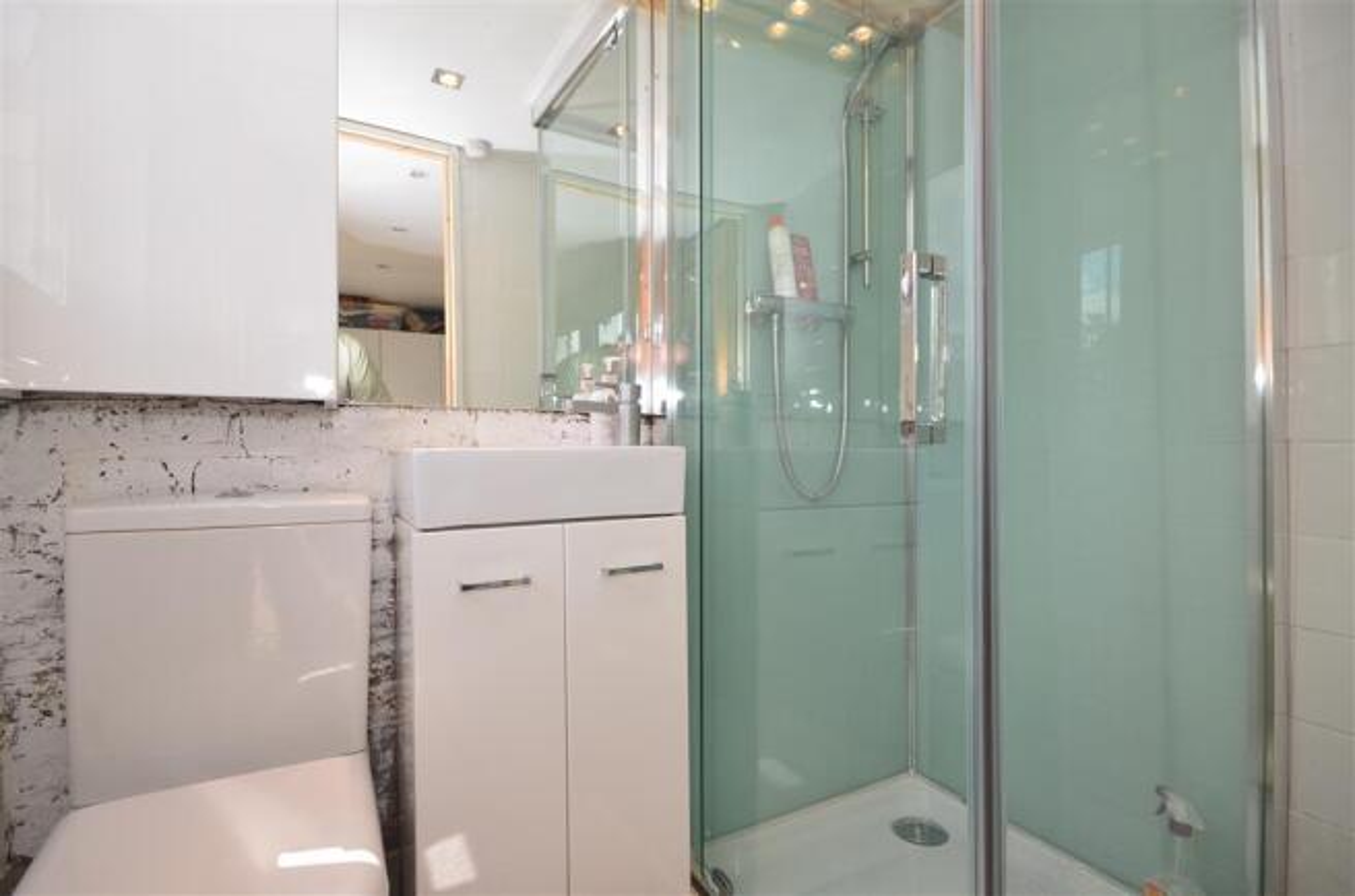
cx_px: 678
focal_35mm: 17
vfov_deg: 69.4
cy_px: 448
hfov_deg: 92.6
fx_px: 648
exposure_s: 1/40
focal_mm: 11.5
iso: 200
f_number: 10
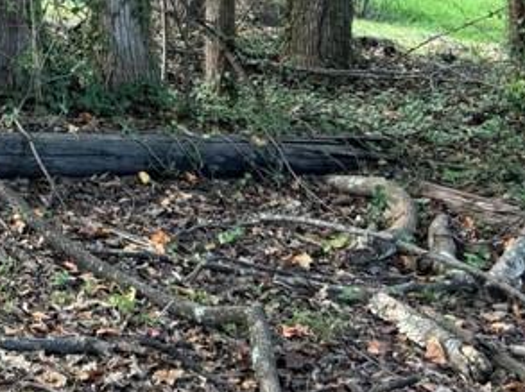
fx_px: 1272
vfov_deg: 17.0
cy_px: -30
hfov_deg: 19.9
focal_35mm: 84
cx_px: -281
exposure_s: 1/121
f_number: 1.78
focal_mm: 6.76
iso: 160
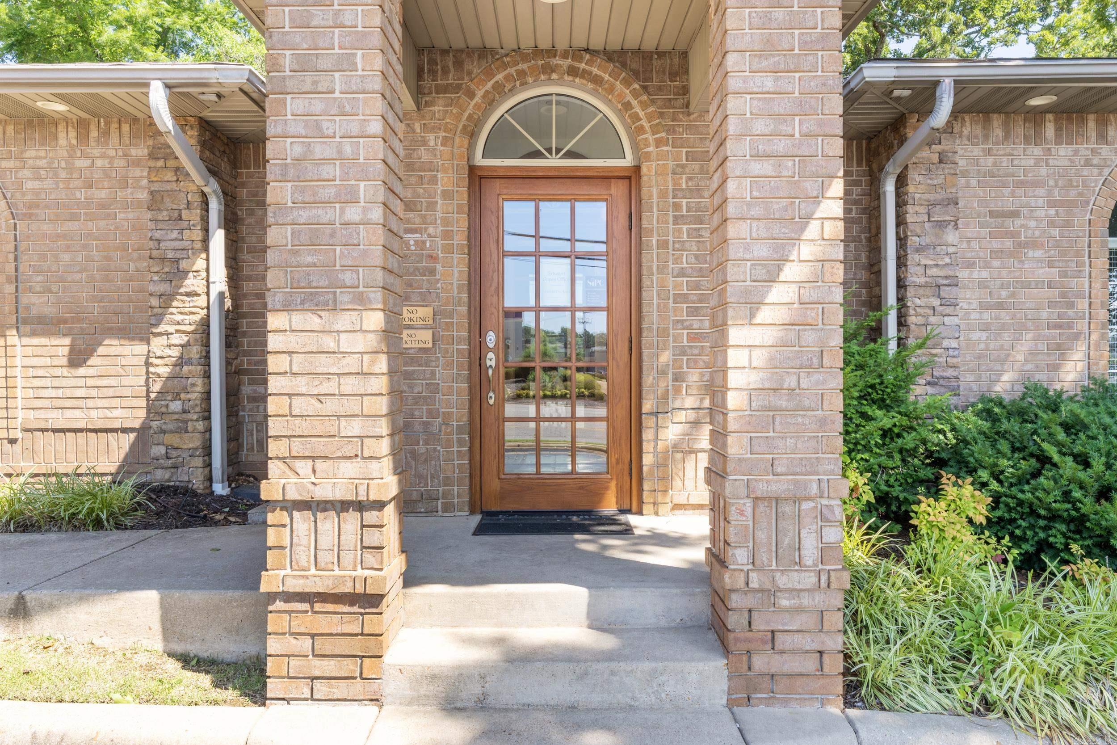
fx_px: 726
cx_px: 558
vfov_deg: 54.3
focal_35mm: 23
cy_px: 372
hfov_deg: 75.1
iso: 200
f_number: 9
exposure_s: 1/30
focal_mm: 15.6
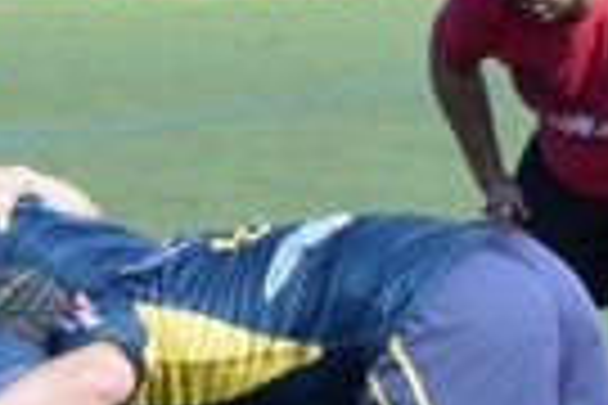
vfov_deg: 3.9
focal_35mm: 354
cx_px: -477
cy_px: 459
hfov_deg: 5.7
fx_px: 5981
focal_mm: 55
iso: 100
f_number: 7.1
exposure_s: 1/200
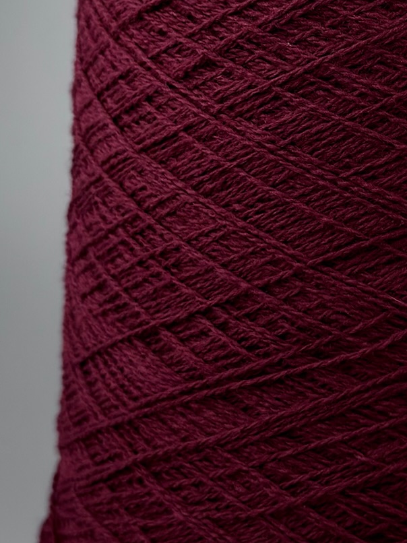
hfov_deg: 22.2
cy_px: 125
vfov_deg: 31.1
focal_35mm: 61
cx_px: 485
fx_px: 957
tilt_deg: -5.3
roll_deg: -0.3
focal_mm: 6.76
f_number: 1.78
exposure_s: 1/664
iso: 100
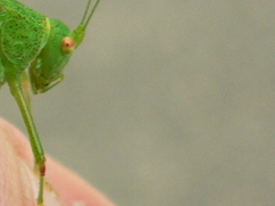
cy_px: 55
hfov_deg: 8.4
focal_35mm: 233
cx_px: -104
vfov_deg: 6.4
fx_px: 1849
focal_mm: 11
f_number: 2.8
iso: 150
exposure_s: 1/60
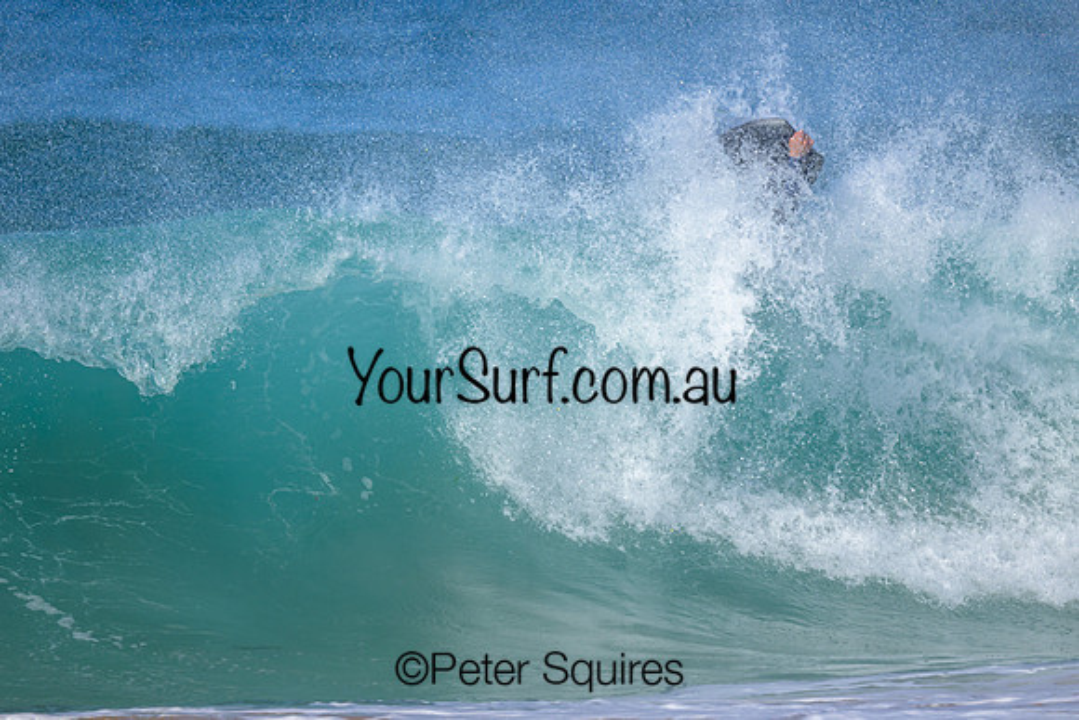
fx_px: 26638
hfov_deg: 2.3
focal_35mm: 889
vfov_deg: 1.5
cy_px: 358
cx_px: 493
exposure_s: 1/2000
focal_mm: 800
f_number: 6.3
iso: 280
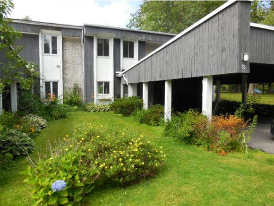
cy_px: 103
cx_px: 137
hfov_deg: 69.3
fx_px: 198
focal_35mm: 25
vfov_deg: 54.9
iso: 125
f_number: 3.1
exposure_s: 1/400
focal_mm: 4.5
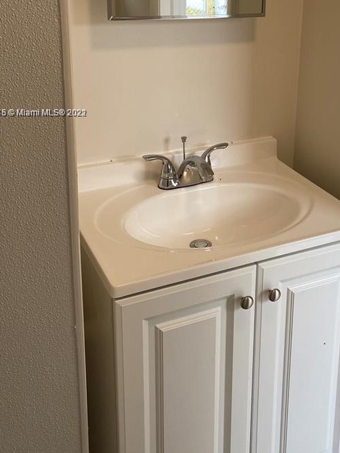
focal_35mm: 47
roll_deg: -2.6
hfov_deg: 30.2
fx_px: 616
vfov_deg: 39.3
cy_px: 113
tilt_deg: -14.4
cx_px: 268
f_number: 1.8
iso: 32
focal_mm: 4.25
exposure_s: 1/120
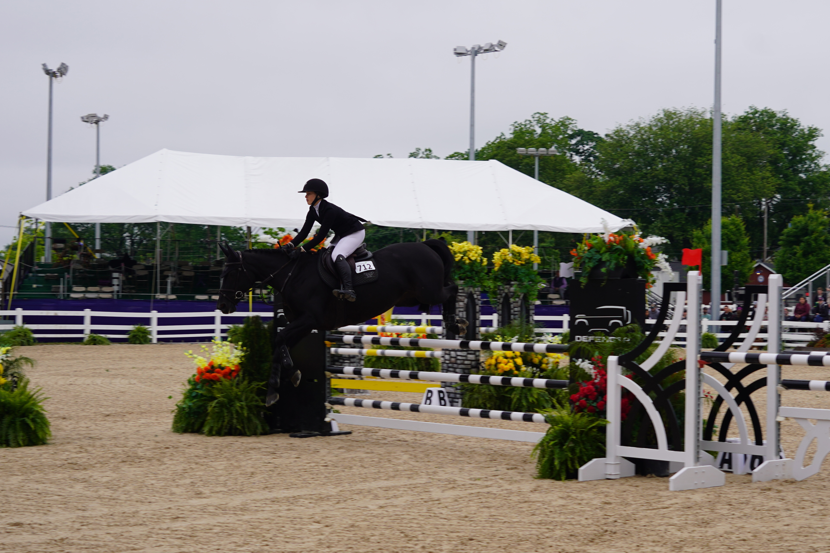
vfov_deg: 29.2
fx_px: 1060
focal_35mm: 46
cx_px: 415
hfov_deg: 42.7
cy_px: 276
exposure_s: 1/320
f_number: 5
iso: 100
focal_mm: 46
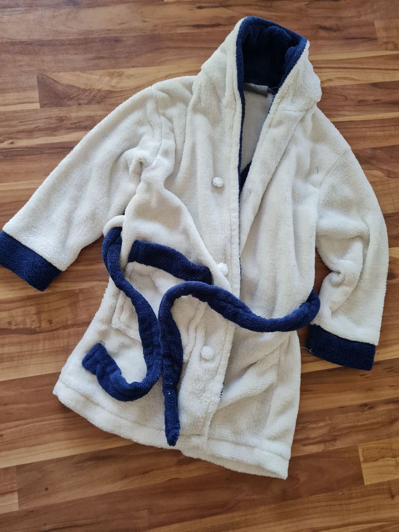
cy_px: 266
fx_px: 400
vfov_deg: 67.3
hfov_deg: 53.0
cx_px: 200
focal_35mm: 26
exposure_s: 1/100
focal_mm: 5.4
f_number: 1.8
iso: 320
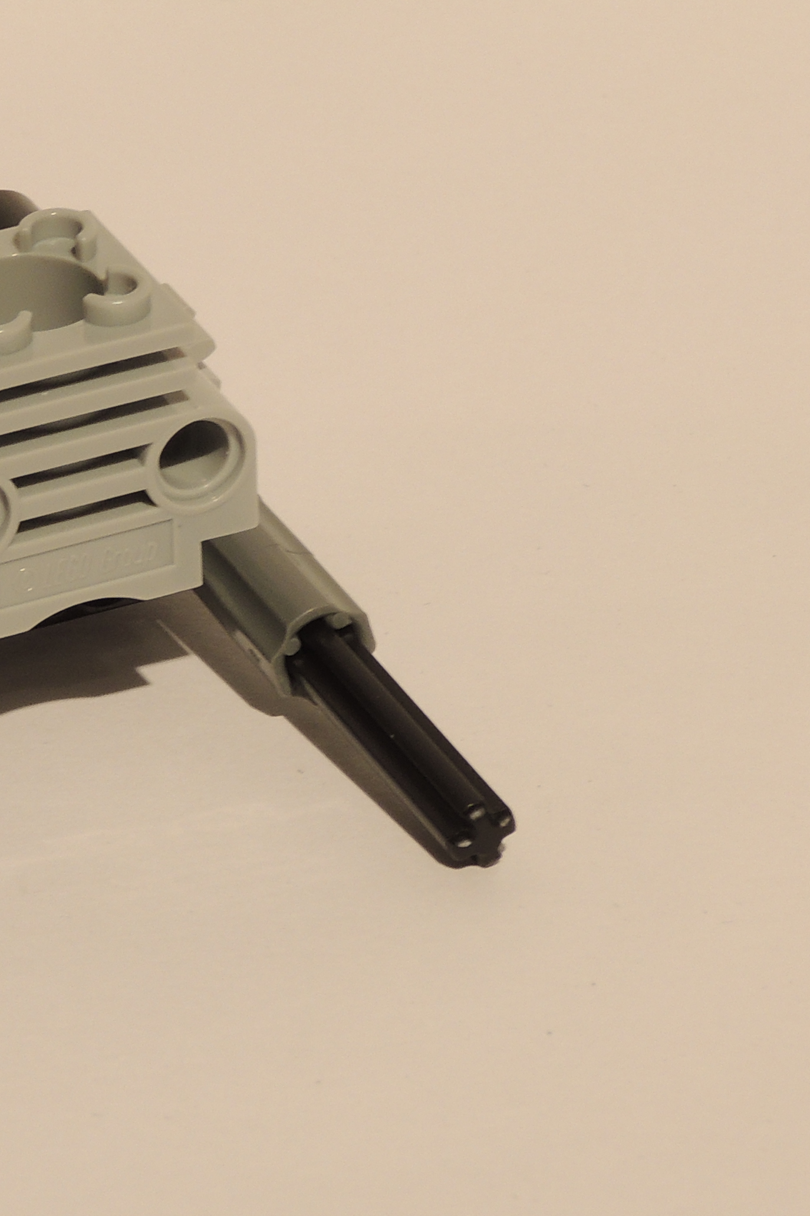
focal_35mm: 314
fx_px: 10597
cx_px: -163
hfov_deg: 4.4
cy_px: 487
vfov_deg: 6.6
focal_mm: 24
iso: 100
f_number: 6.8
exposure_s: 1/2.5
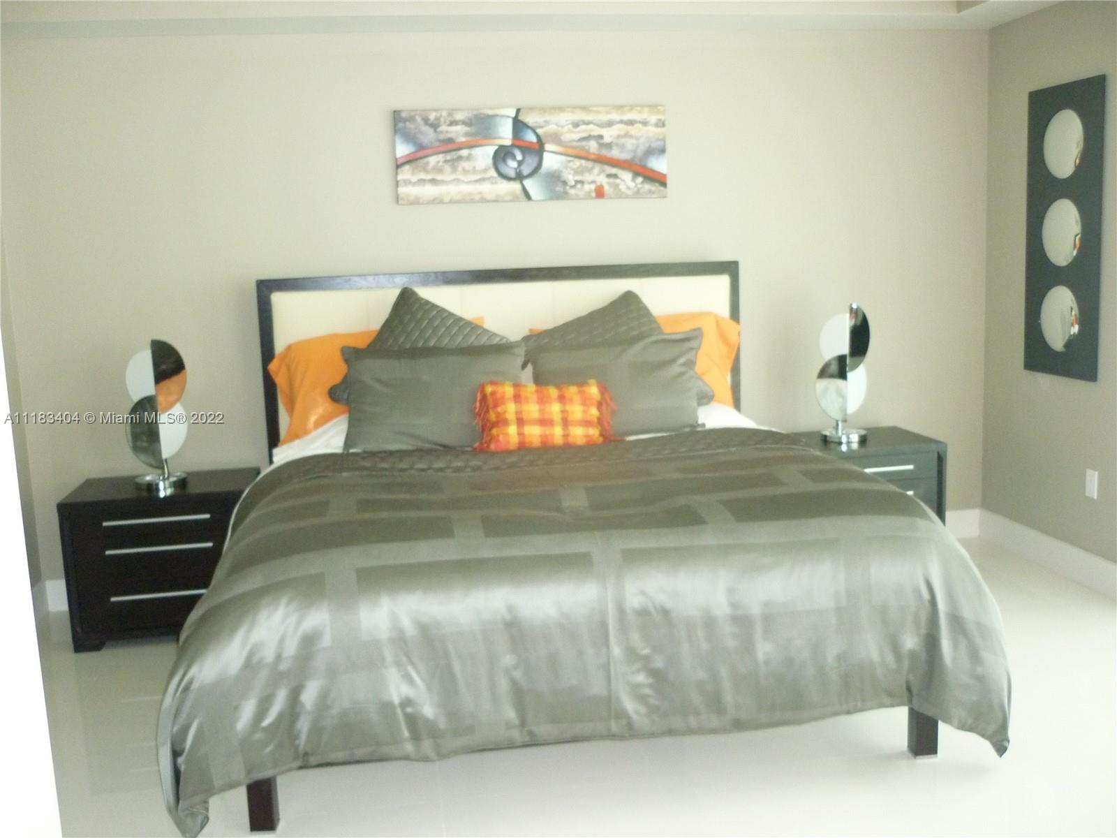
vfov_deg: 42.9
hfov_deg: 55.4
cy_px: 419
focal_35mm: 33
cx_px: 558
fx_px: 1065
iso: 400
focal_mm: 5.5
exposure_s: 1/30
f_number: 2.8
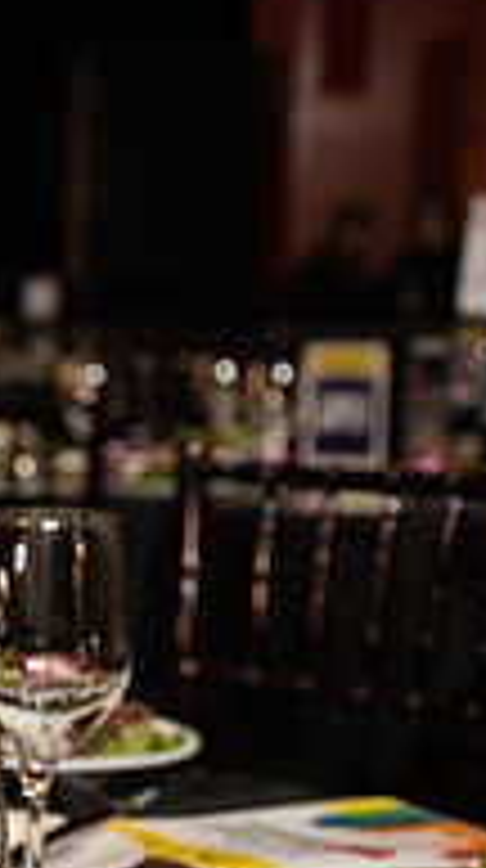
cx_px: -603
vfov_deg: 21.0
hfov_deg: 10.6
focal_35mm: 101
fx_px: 2323
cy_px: 623
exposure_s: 1/200
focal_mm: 32
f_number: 4
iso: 1600
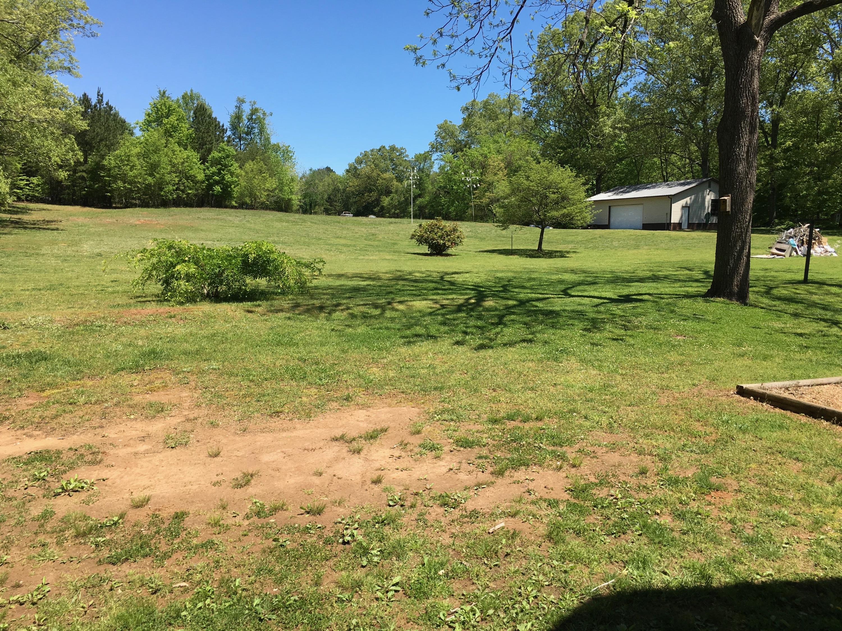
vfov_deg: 48.2
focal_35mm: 29
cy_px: 316
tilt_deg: -6.9
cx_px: 421
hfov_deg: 61.7
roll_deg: +0.0
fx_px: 705
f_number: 2.2
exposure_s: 1/1183
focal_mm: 4.15
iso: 25
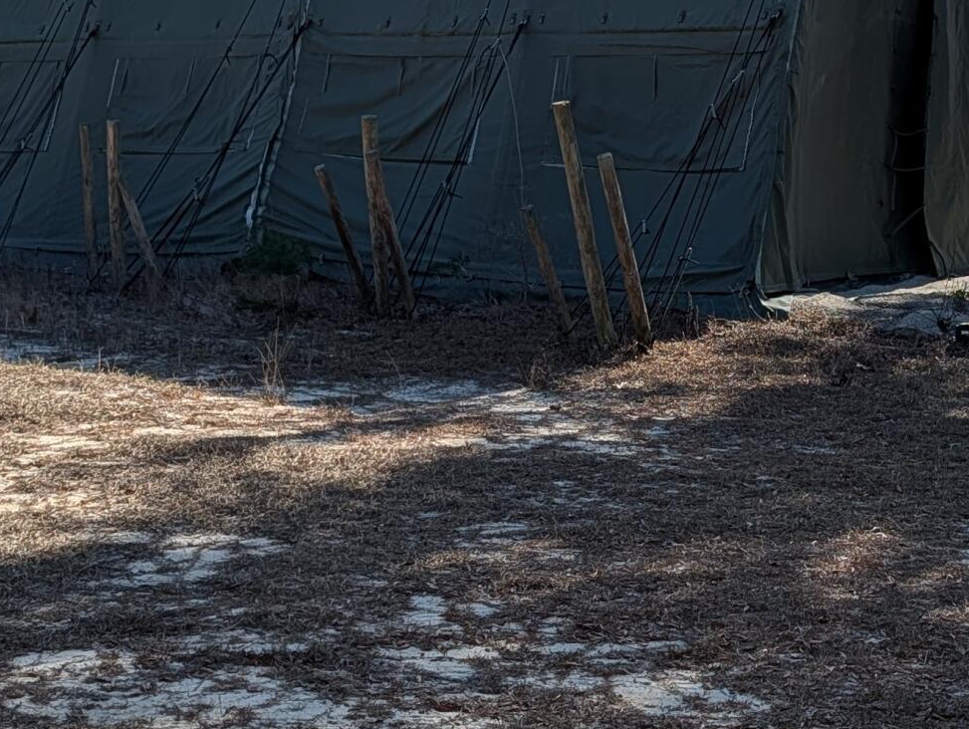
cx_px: 577
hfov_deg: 26.3
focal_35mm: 74
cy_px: 77
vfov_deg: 19.6
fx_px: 2074
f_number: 1.68
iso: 18
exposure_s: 1/1792
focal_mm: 6.9
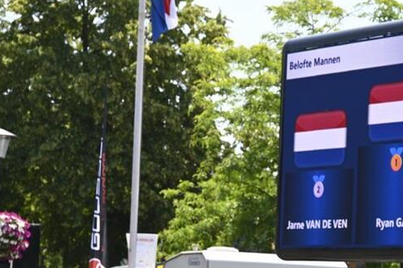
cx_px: 365
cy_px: 182
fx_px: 1588
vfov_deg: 9.6
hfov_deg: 14.3
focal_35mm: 142
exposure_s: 1/250
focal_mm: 70
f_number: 5.6
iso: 100
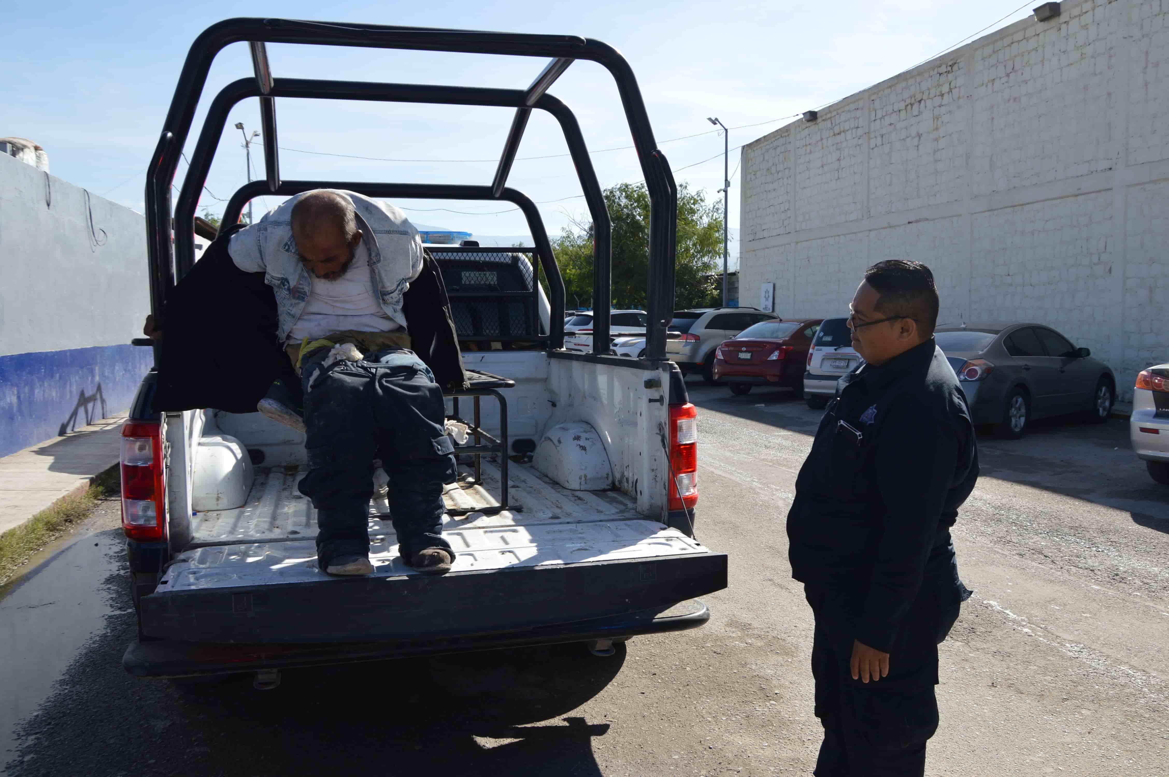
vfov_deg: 41.6
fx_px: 1022
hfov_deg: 59.5
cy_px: 388
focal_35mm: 32
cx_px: 584
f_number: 8
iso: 100
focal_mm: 21
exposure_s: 1/250
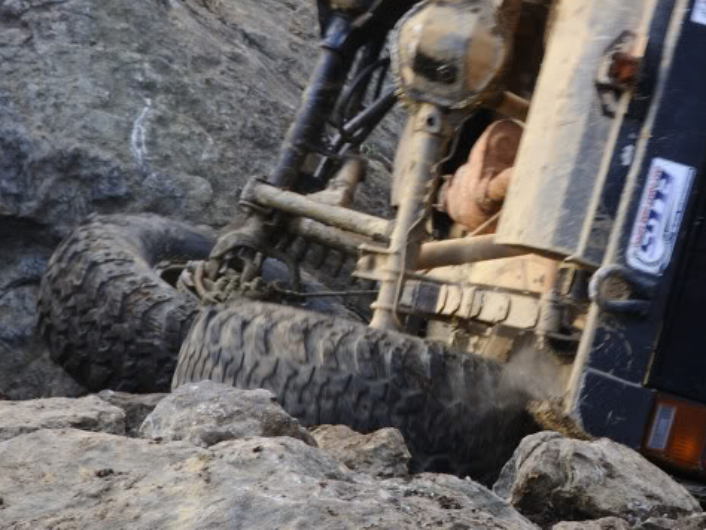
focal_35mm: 420
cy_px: 109
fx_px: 8571
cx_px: 591
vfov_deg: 3.5
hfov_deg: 4.7
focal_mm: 135
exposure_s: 1/30
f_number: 8
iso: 200
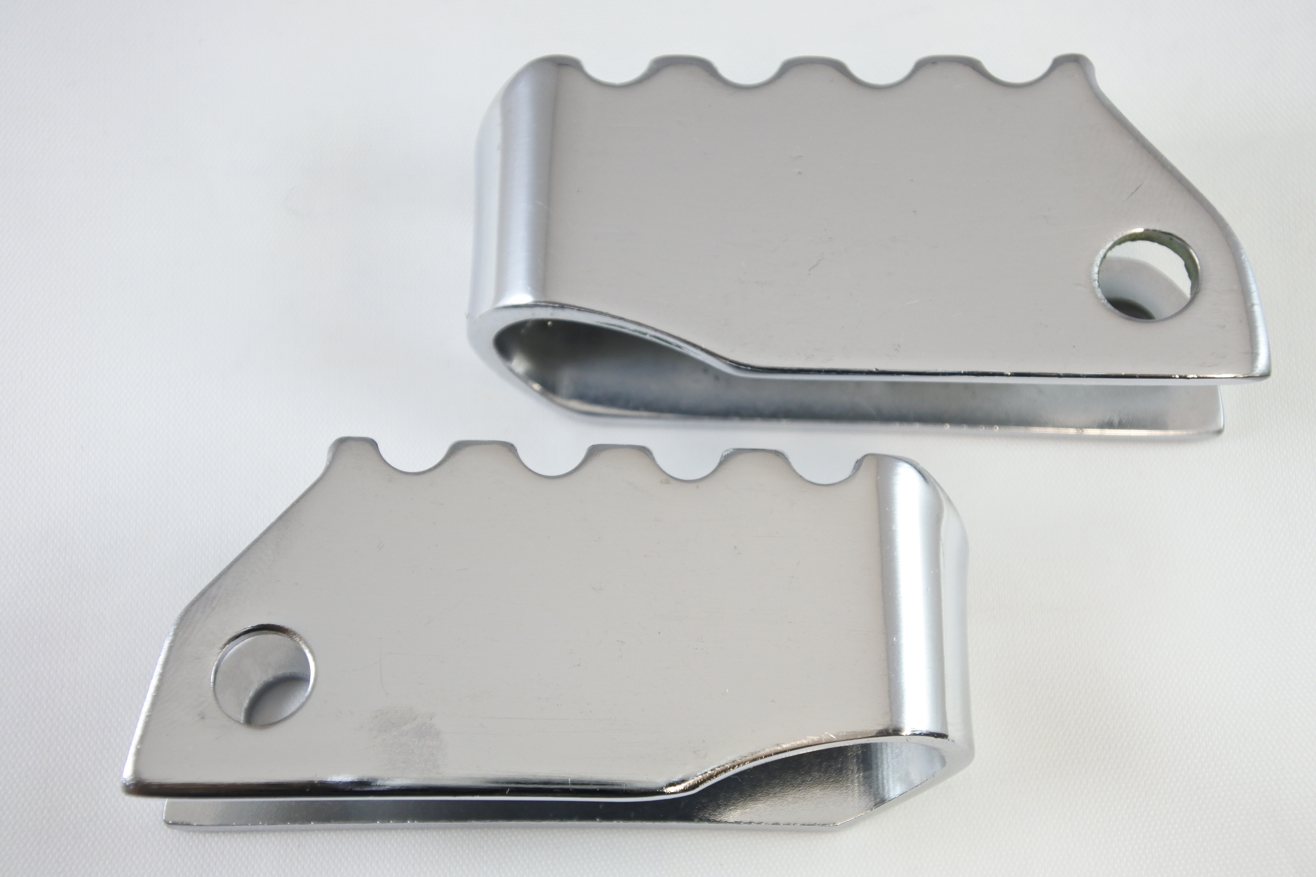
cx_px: 658
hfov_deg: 36.2
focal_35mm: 55
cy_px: 438
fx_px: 2010
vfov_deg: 24.6
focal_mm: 20.6
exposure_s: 1/125
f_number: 4.8
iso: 560
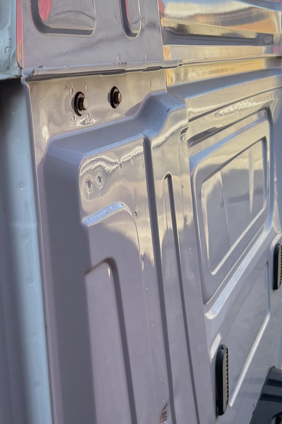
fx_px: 588
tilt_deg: -15.0
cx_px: 129
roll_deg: +4.8
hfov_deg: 27.0
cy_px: 252
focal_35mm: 50
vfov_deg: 39.5
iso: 50
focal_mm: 5.7
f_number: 1.5
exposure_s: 1/965
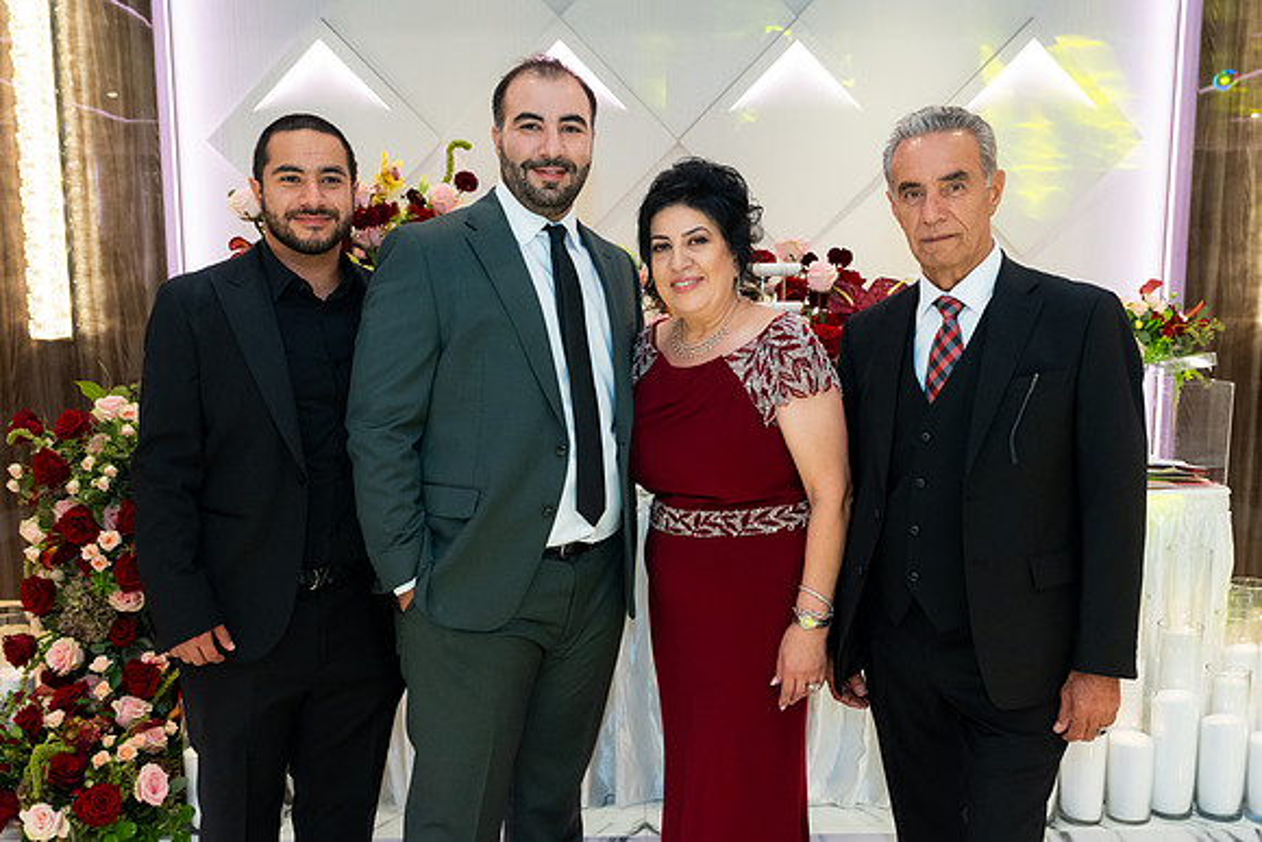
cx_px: 646
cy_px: 455
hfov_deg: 51.2
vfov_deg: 35.4
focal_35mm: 38
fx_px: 1317
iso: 3200
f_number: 4
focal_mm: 30
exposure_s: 1/200
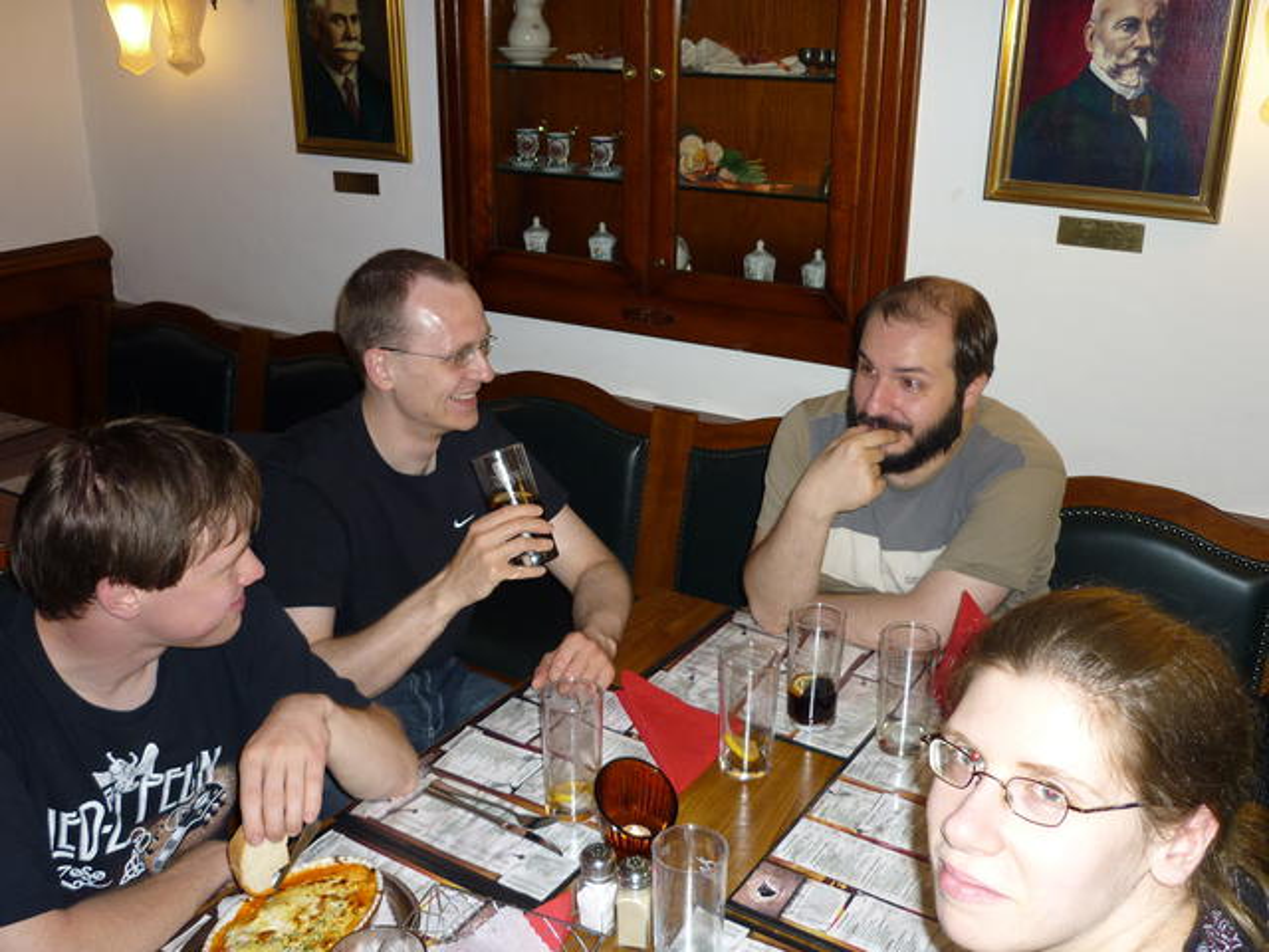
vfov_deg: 42.9
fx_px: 1210
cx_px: 634
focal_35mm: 33
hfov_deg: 55.4
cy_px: 476
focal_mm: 5.5
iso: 125
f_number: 2.8
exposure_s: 1/60
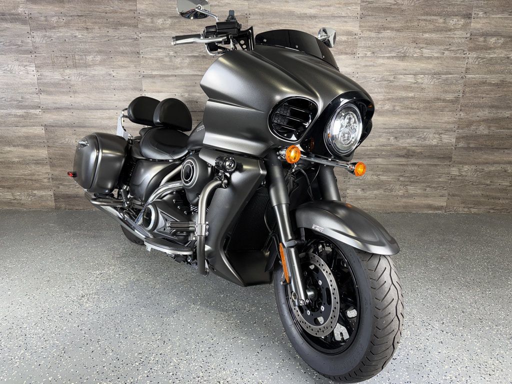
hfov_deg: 71.6
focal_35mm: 24
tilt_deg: -14.2
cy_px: 192
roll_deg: +0.1
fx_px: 355
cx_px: 256
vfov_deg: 56.8
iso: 64
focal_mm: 6.76
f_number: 1.78
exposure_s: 1/22
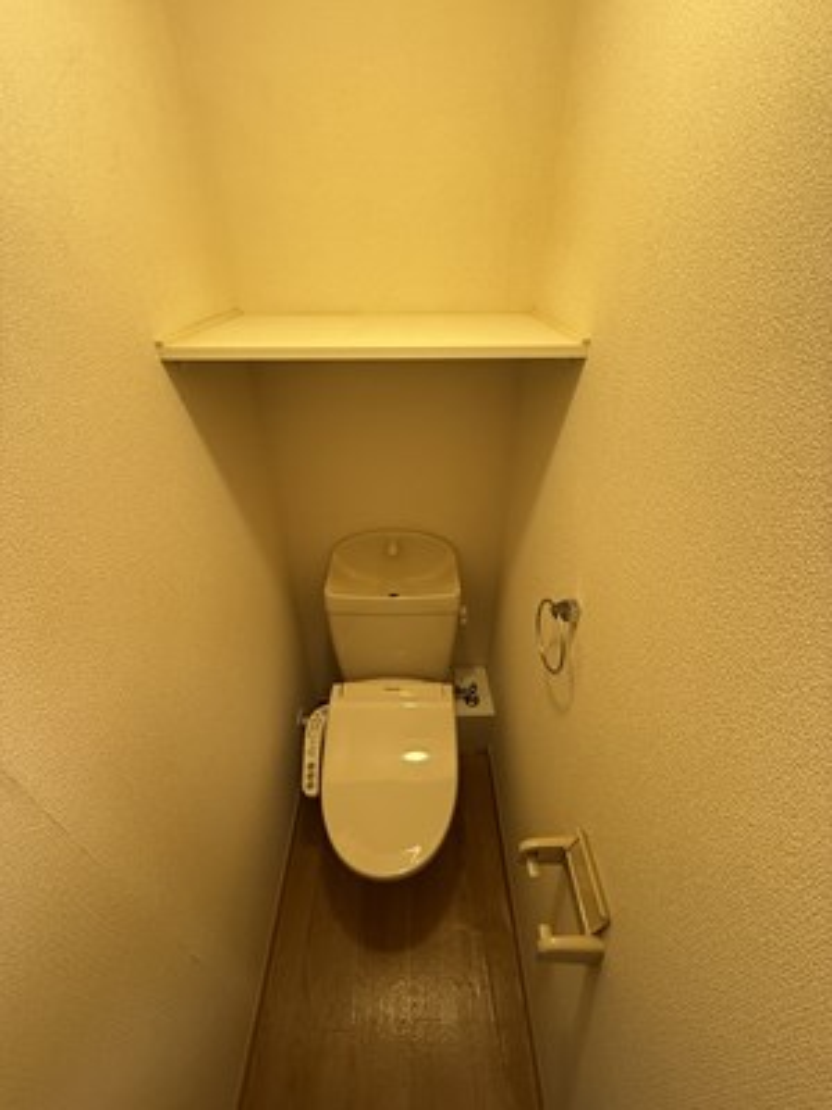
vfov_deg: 102.1
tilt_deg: -35.3
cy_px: 555
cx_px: 416
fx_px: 449
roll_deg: -0.8
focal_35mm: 14
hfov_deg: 85.7
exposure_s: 1/100
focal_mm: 2.22
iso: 320
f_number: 2.2
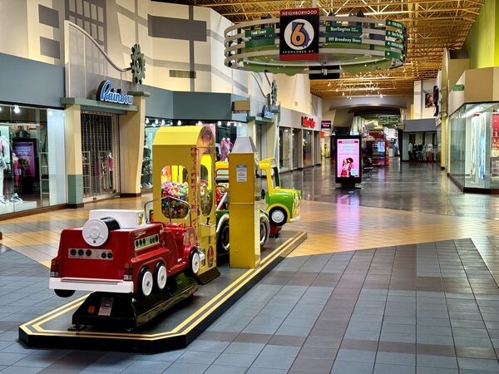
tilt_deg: -4.5
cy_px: 187
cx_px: 250
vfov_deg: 30.3
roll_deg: -0.5
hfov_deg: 39.7
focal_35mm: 48
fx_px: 692
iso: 125
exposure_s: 1/60
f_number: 1.78
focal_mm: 6.86
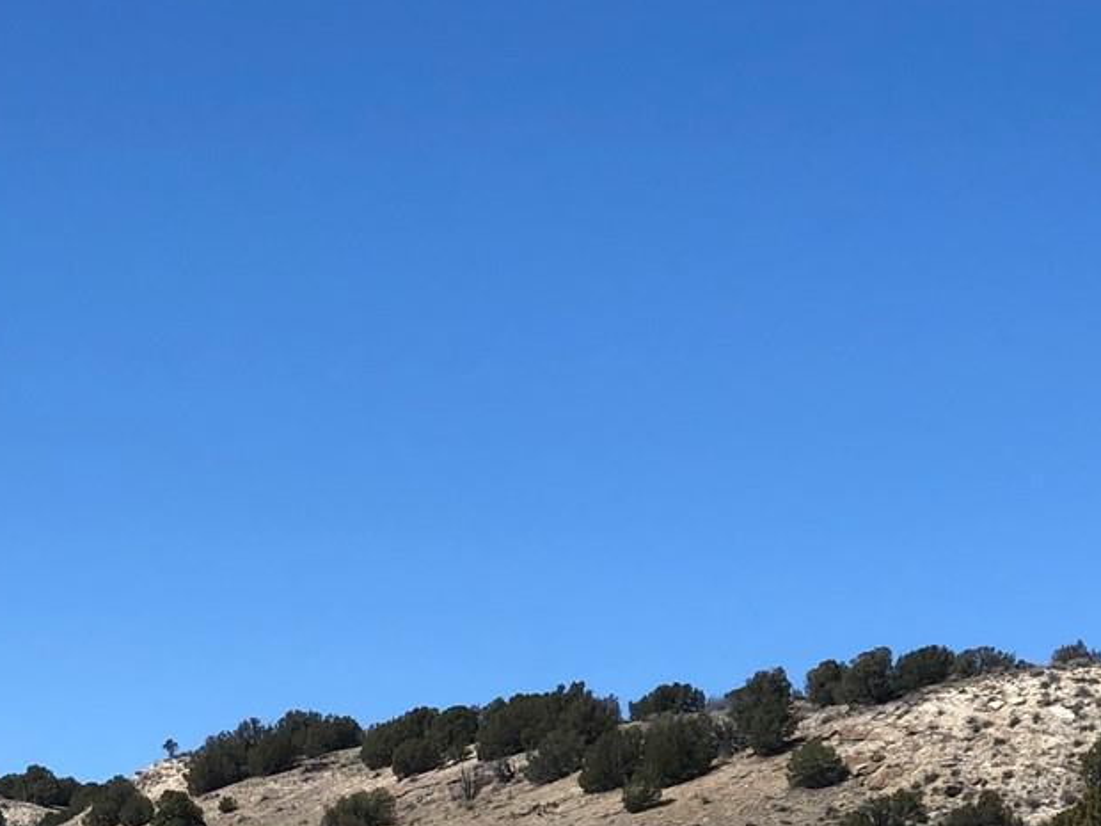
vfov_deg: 10.0
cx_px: 64
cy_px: 972
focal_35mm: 147
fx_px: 4675
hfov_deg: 13.3
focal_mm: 6.6
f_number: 2.8
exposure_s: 1/906
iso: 20
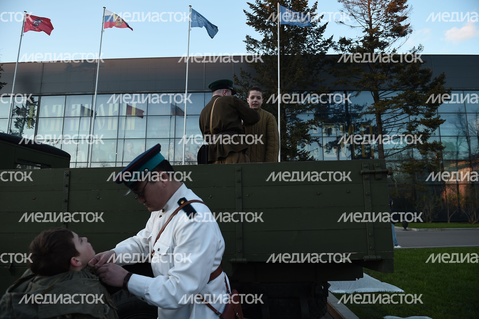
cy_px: 160
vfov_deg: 53.1
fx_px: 319
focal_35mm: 24
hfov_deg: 73.8
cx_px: 240
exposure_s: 1/250
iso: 400
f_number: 5
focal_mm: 24
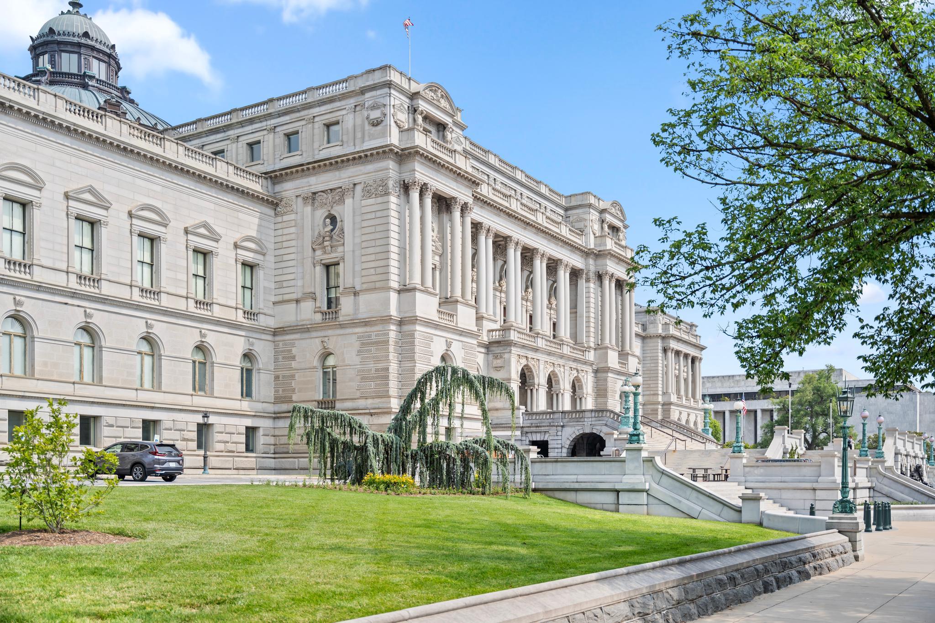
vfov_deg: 38.1
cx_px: 468
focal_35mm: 35
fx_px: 901
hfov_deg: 54.8
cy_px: 312
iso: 100
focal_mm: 34.7
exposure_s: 1/2000
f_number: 2.8
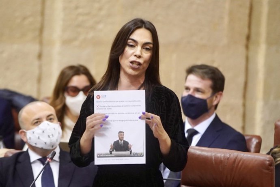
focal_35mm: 200
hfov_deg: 10.3
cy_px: 94
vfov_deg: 6.9
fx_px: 1556
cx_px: 140
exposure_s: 1/250
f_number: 2.8
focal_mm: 200
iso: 2500
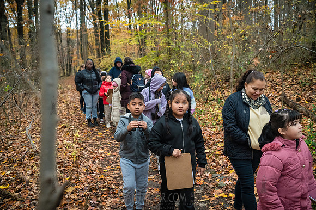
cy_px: 105
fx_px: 307
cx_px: 158
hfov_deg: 54.5
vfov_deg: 37.8
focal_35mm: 35
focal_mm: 35
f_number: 4
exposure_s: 1/250
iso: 6400
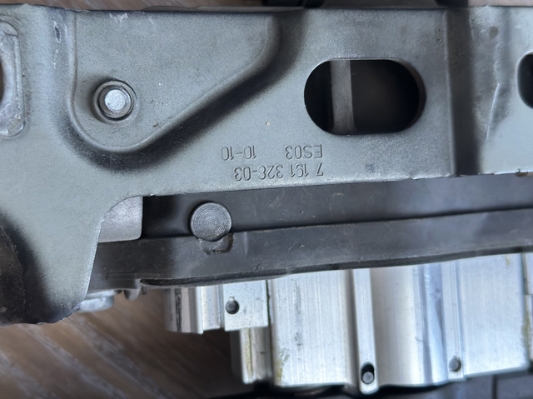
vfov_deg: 30.2
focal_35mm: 48
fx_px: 739
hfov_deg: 39.7
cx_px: 266
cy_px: 200
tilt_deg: -77.3
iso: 320
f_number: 1.78
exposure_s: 1/60
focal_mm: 6.86
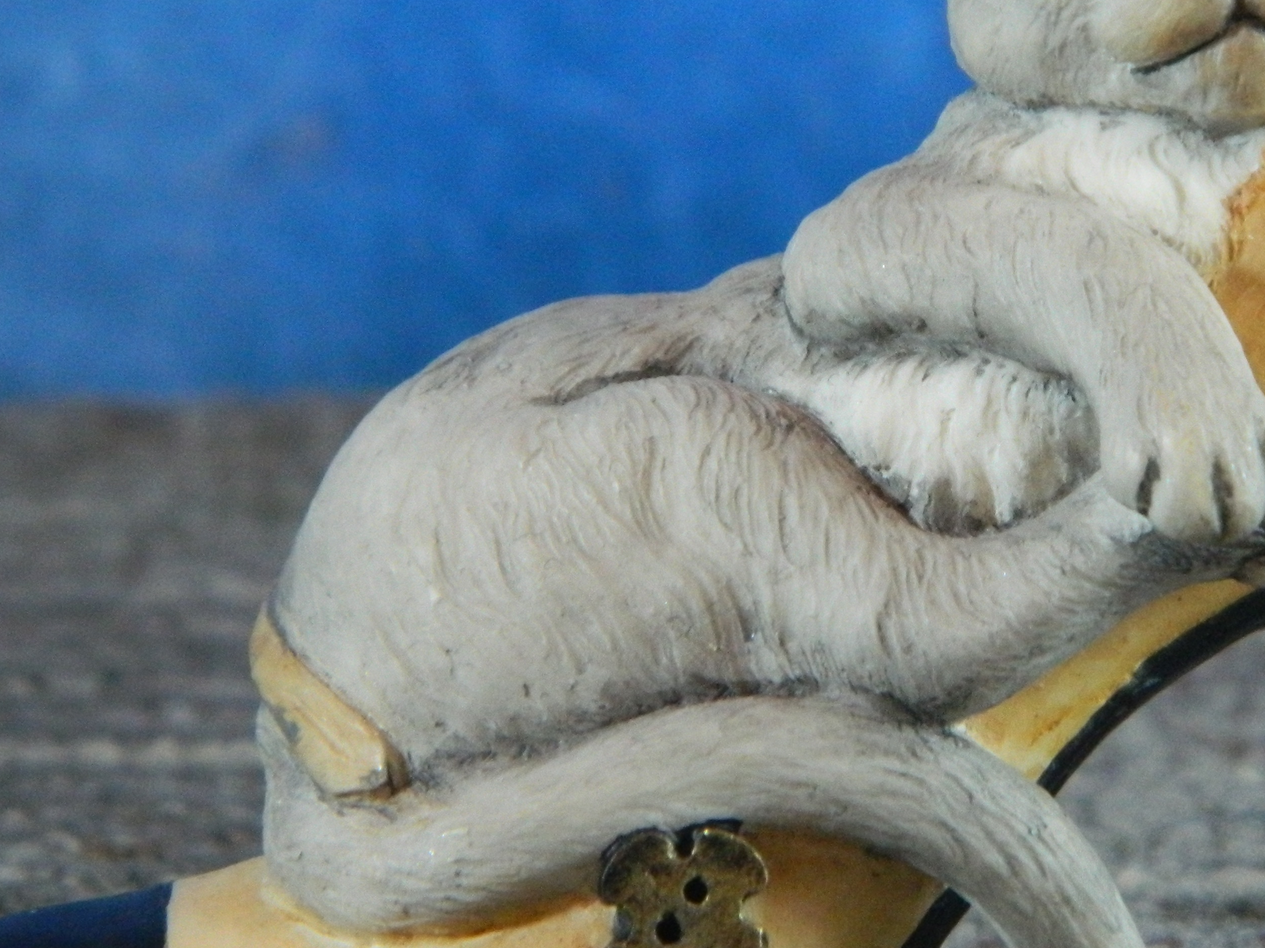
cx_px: 953
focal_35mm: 304
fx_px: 11109
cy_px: 399
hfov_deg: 6.5
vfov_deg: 4.9
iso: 400
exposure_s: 1/20
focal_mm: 31.8
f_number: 5.1
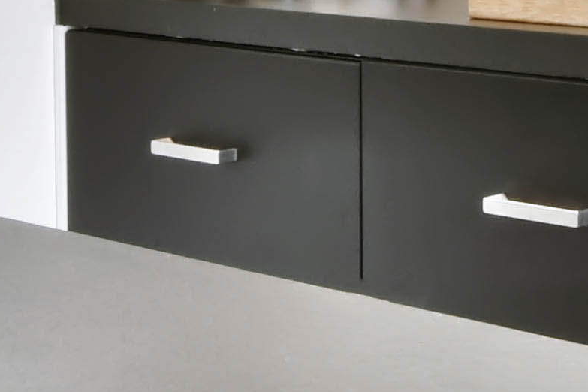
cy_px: -212
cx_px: 142
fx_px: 1878
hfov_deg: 17.7
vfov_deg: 11.4
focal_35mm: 115
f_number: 14
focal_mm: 10
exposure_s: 1/1.6
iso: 100
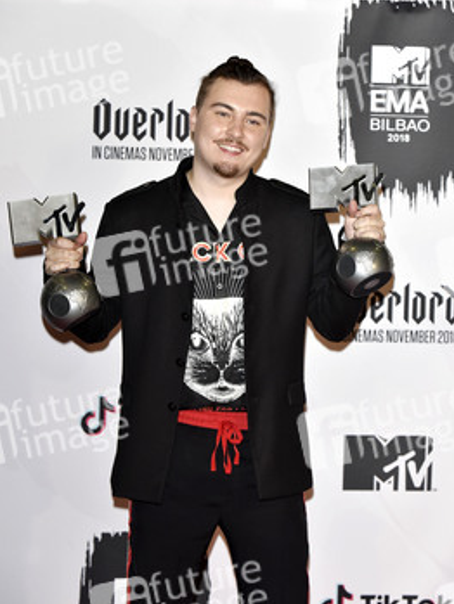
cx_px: 229
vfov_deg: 14.9
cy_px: 343
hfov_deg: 11.2
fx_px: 2307
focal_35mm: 132
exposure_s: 1/250
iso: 2000
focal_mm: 120
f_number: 5
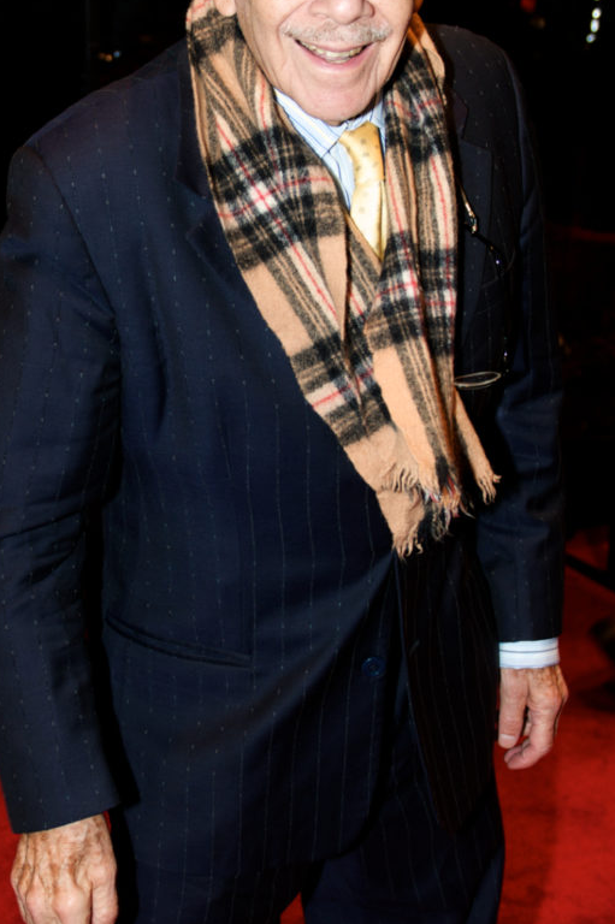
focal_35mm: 48
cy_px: 368
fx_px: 1232
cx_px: 308
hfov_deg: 28.0
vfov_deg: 40.9
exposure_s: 1/100
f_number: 2.8
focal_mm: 24
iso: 200
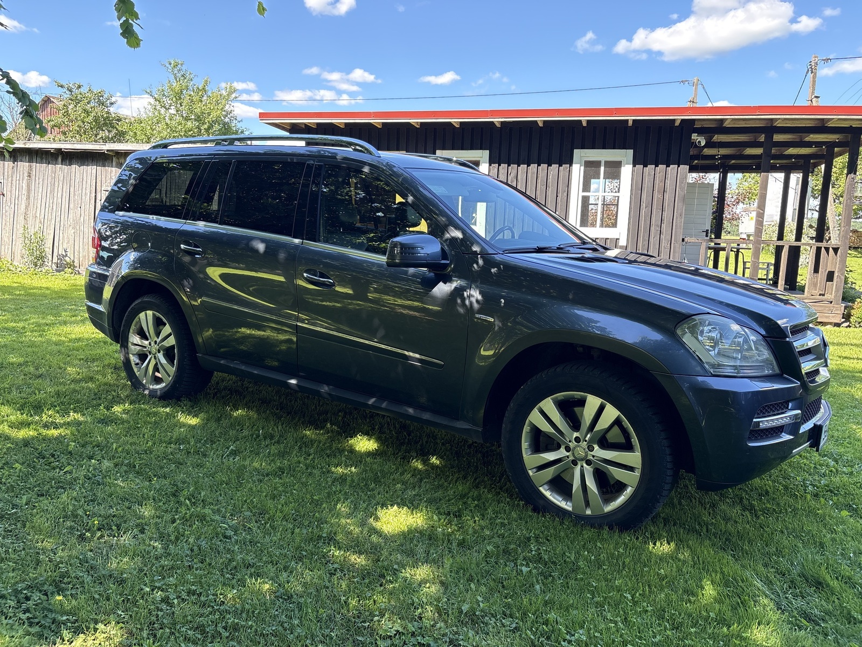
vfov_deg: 53.1
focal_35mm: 26
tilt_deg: -9.6
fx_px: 647
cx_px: 431
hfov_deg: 67.3
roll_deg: -2.2
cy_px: 324
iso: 64
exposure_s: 1/303
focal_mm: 5.96
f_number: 1.6
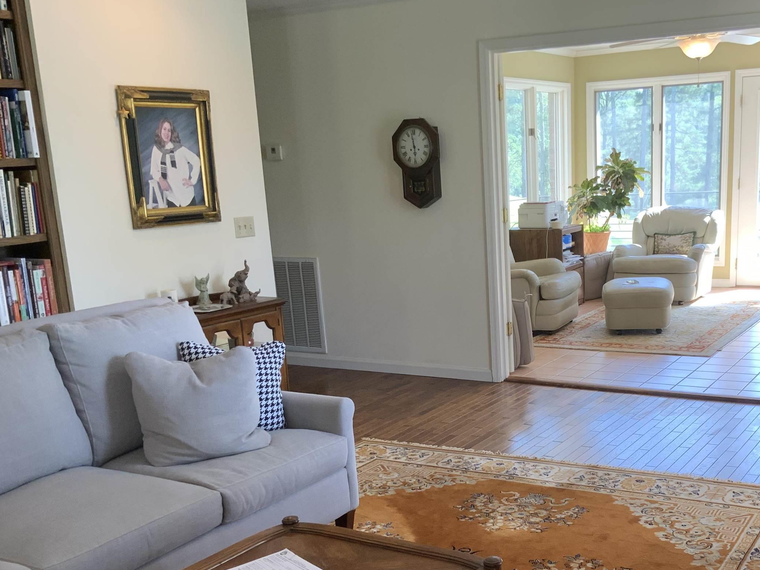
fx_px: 944
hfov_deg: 43.3
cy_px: 404
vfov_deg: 33.1
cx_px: 496
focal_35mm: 43
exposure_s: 1/60
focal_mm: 3
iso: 40
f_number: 1.8
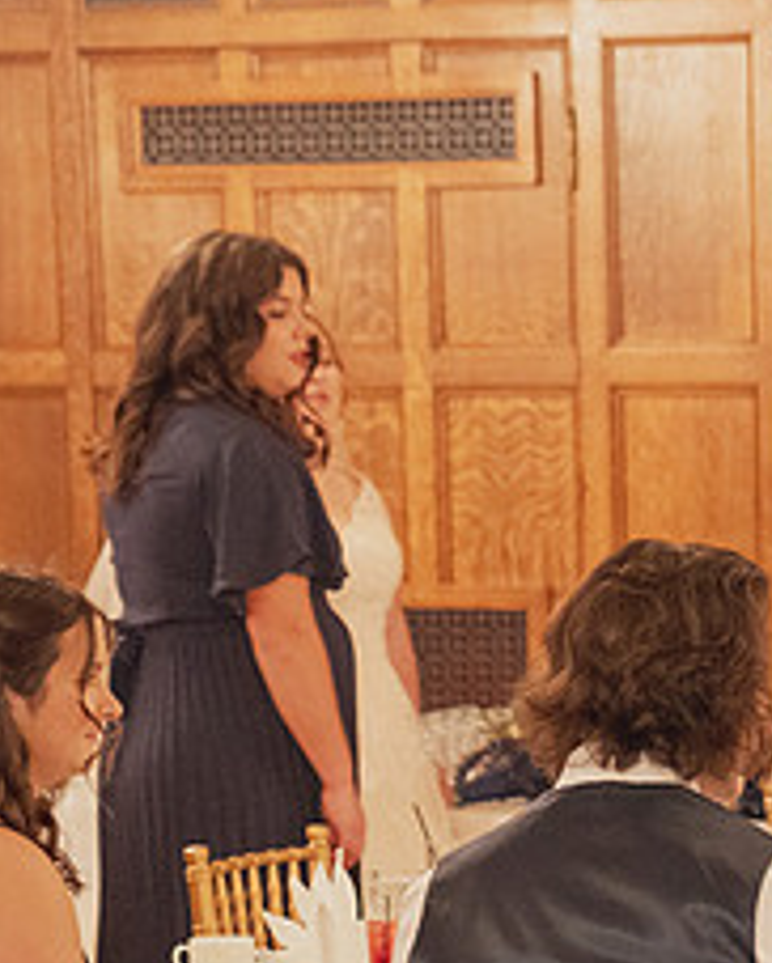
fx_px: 4649
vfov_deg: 11.7
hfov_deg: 9.3
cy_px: 910
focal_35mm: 163
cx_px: 1023
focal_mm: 57
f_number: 2.8
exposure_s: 1/100
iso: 6400
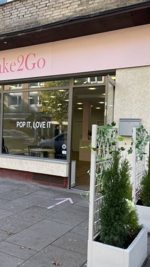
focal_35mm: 38
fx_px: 269
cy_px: 133
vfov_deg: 52.8
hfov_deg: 30.0
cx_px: 18
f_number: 1.6
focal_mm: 4.2
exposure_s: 1/238
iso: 32
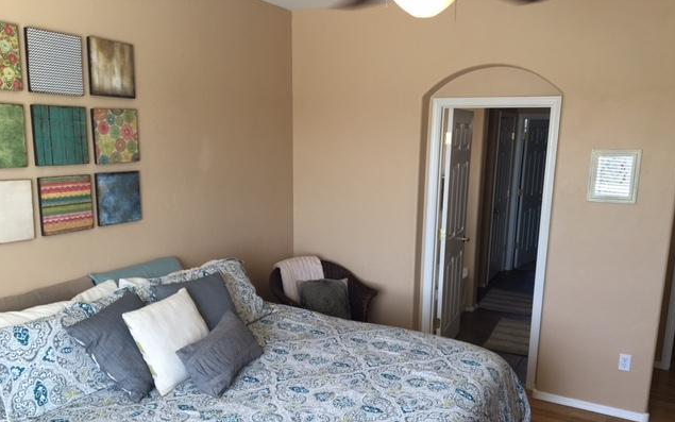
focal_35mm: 31
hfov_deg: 61.2
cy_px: 253
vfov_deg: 40.4
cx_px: 337
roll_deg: -1.1
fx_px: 570
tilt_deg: -11.8
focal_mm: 4.15
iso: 25
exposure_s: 1/60
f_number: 2.2
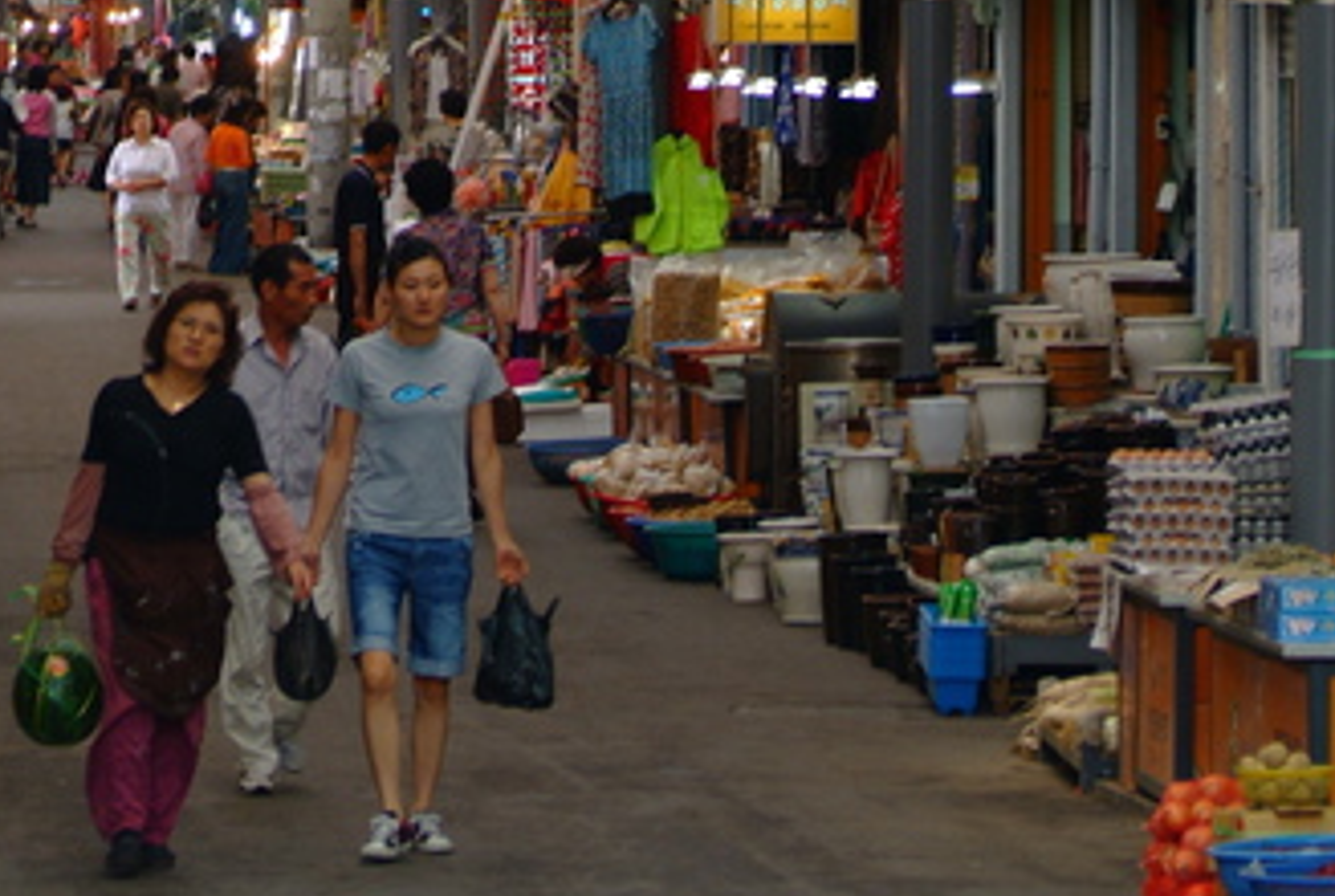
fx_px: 8545
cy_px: 187
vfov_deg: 6.0
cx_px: 649
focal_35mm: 230
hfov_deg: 8.9
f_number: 4.2
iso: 200
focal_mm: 72
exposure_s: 1/45
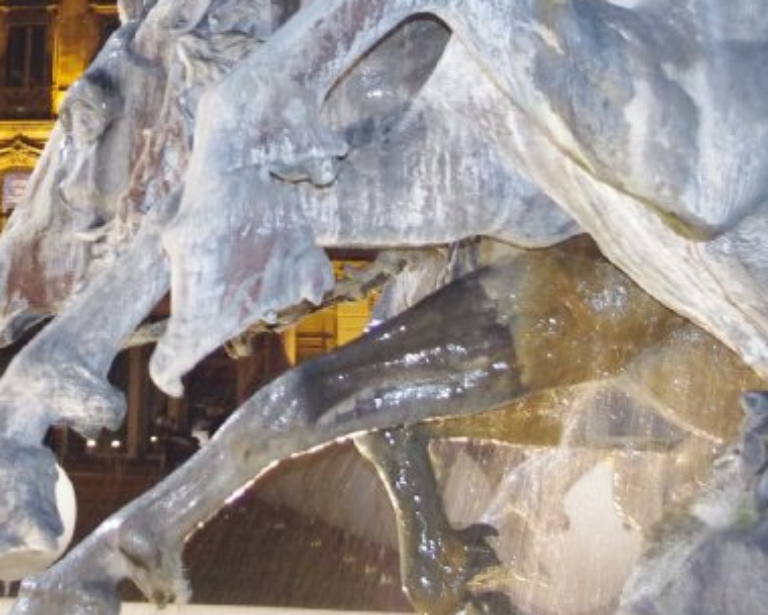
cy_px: -27
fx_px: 2682
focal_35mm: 118
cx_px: 74
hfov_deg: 16.1
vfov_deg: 12.9
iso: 1600
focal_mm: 26.25
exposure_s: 1/25
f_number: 4
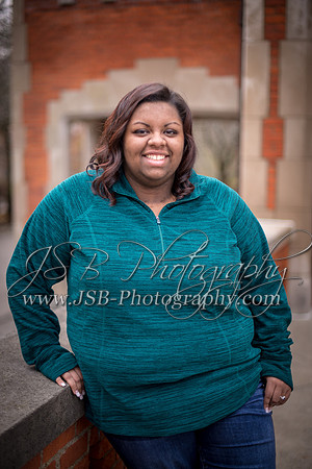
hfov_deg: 27.0
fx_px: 650
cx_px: 156
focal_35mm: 50
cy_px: 234
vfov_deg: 39.6
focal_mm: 50
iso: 200
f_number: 1.4
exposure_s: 1/60
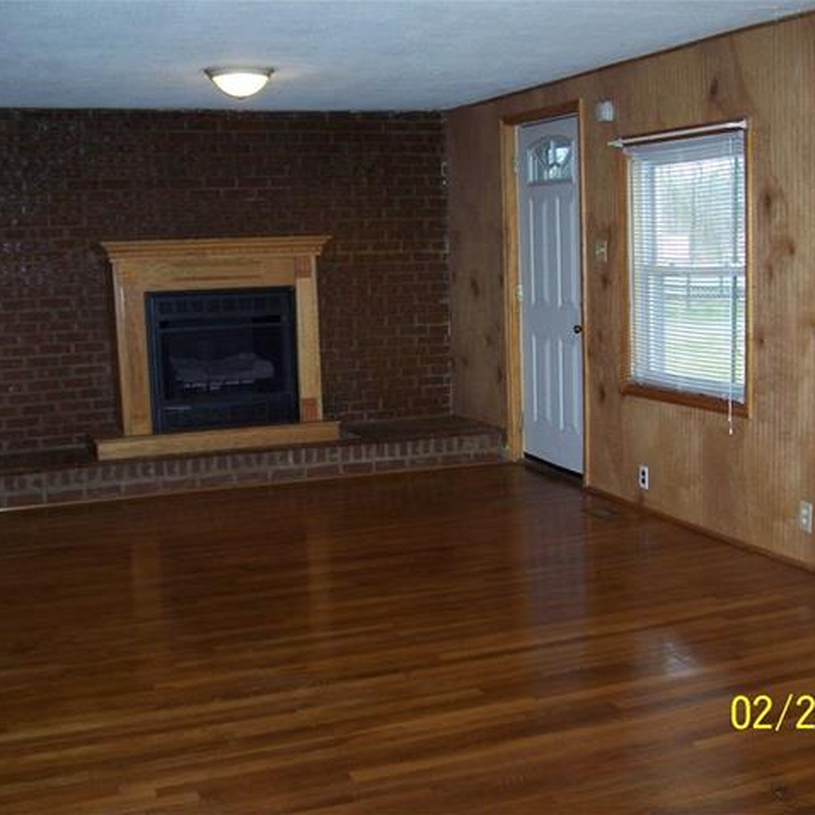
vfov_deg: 37.6
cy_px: 408
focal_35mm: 45
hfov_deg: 37.5
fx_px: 1199
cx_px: 457
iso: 160
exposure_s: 1/60
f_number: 2.8
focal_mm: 6.3
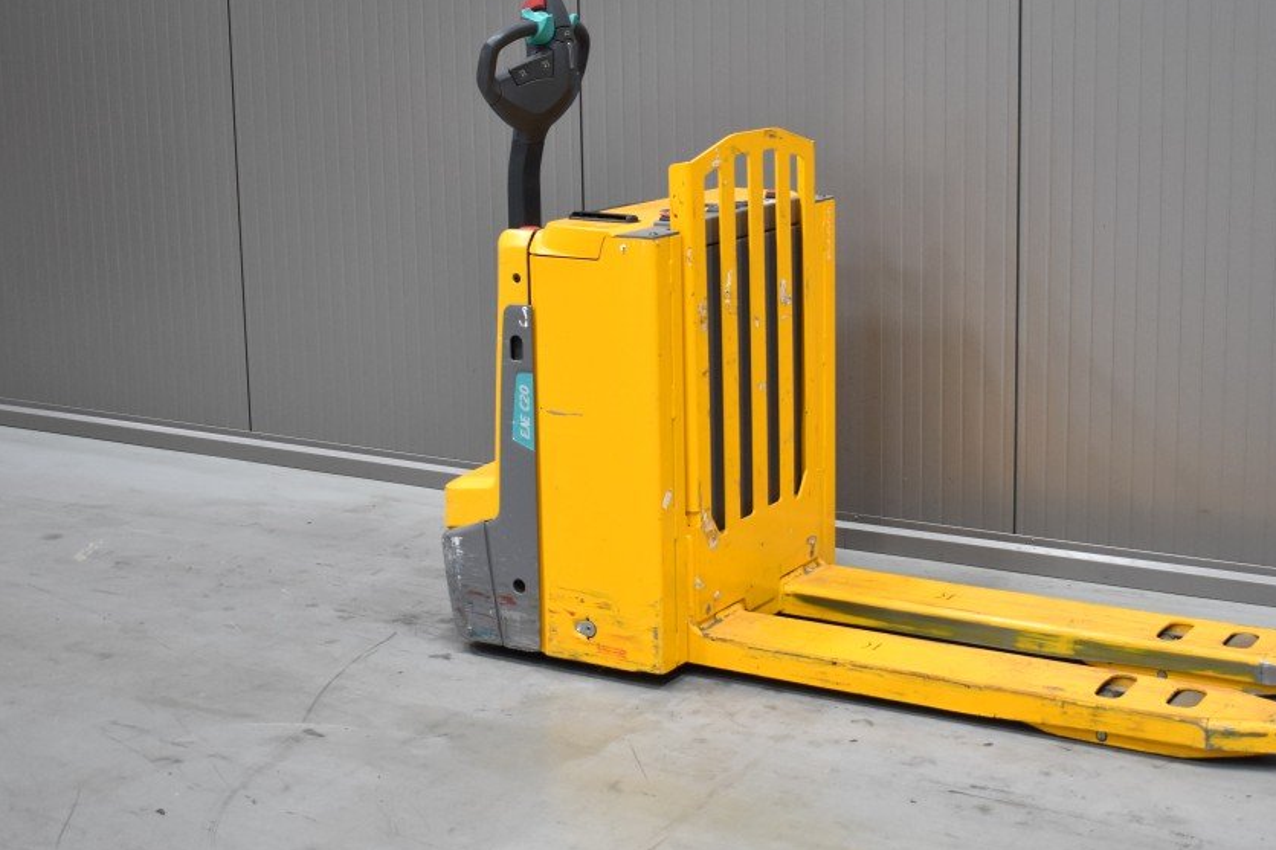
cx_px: 792
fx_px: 1984
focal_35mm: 56
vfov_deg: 24.1
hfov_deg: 35.5
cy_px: 343
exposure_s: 1/80
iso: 1250
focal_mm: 26
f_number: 4
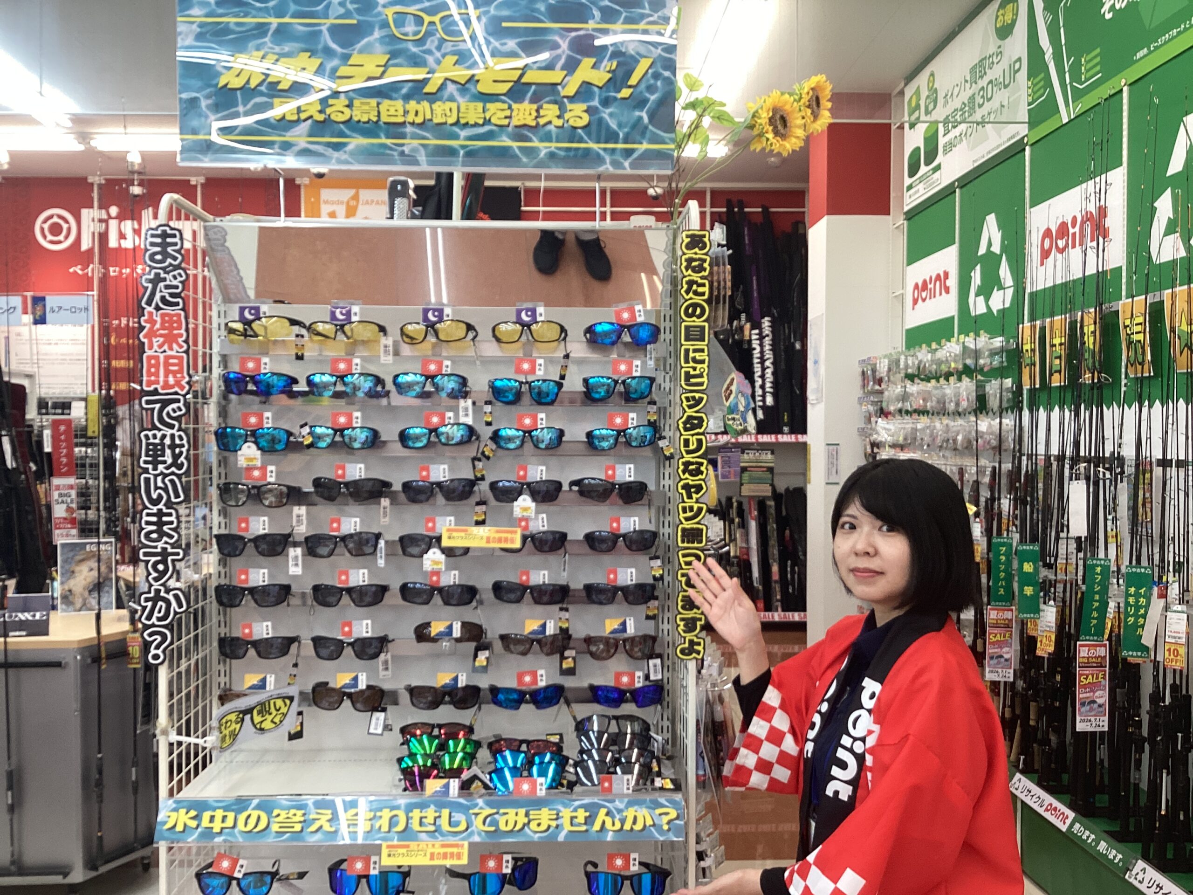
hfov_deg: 58.4
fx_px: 1068
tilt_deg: -1.3
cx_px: 596
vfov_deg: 45.4
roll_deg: -2.0
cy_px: 448
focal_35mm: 31
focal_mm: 3.3
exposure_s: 1/60
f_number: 2.4
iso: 64
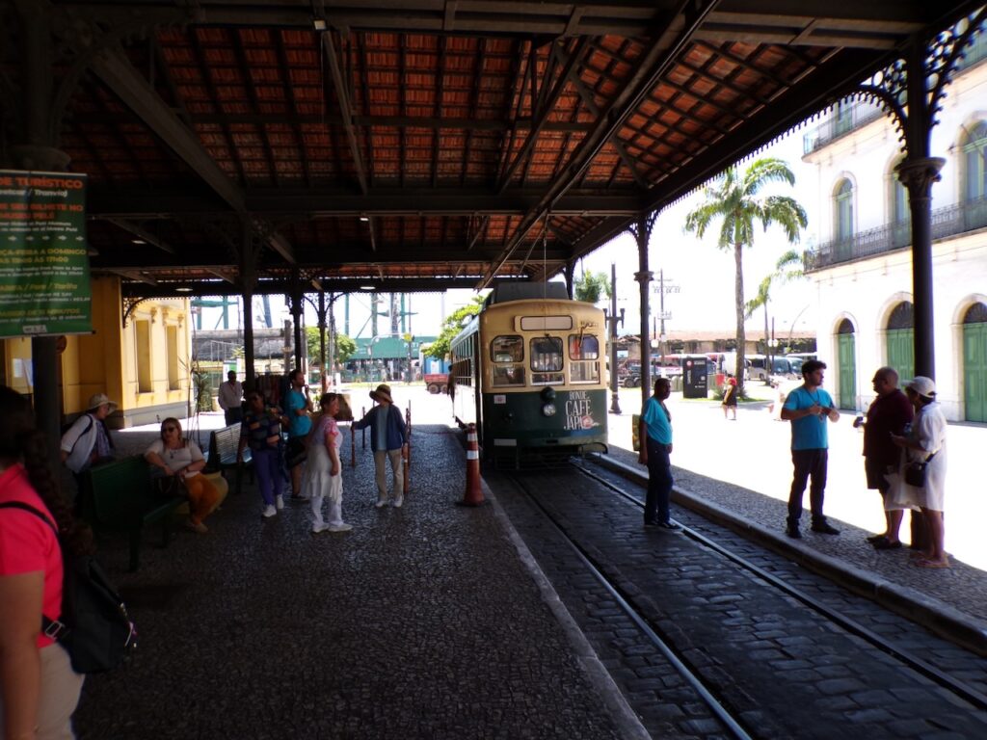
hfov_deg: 71.6
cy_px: 370
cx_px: 494
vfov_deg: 56.8
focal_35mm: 24
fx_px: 684
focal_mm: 4.3
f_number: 3
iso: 100
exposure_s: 1/300
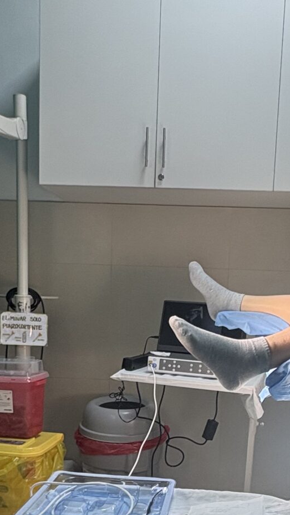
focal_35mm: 42
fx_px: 574
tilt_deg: -8.1
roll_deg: -2.1
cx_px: 174
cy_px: 372
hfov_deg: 28.3
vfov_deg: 47.0
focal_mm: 2.22
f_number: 2.2
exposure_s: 1/100
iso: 160
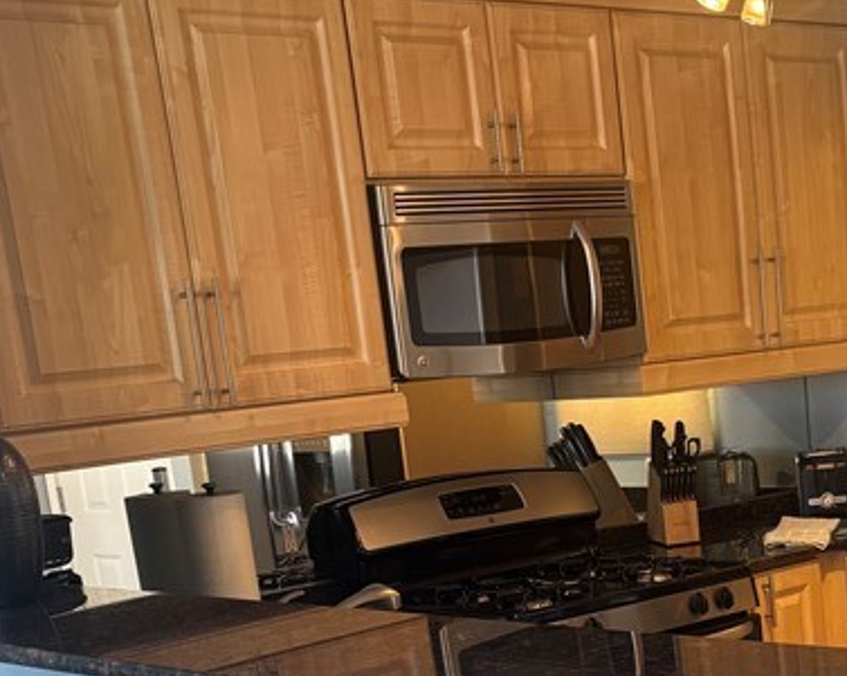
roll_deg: +6.2
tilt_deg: -13.6
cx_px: 696
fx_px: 1728
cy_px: 743
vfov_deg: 21.0
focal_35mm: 69
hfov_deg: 26.9
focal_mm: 5.96
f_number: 1.6
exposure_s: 1/60
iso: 100
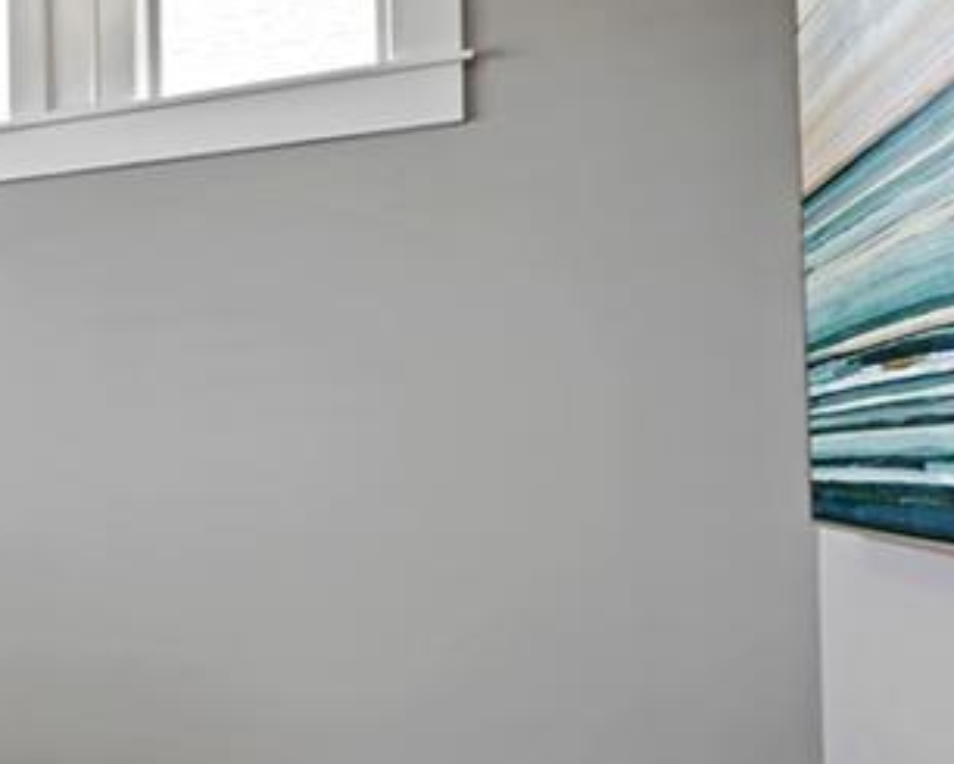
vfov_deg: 33.9
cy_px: 499
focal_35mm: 44
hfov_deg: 28.7
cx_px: -443
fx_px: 1243
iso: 100
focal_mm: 14
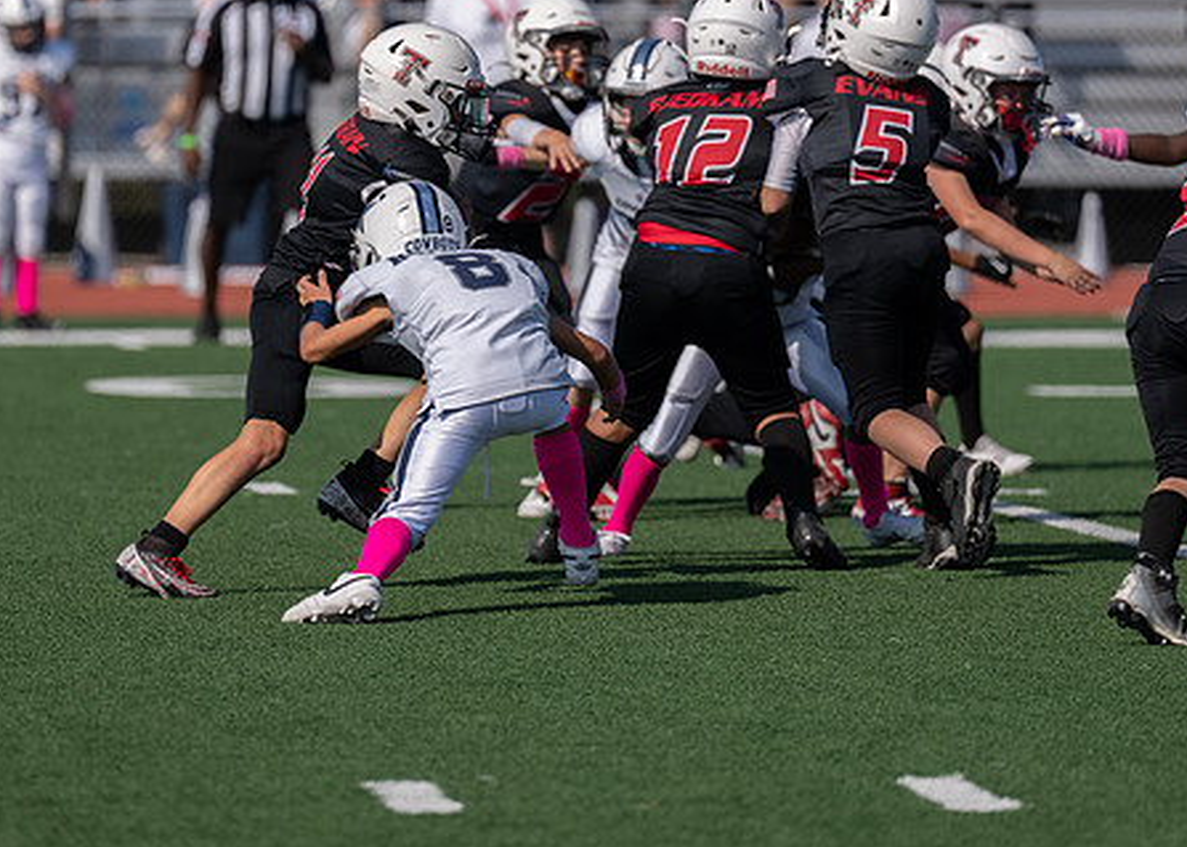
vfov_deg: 4.3
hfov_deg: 6.0
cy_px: 260
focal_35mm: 334
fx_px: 11256
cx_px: 466
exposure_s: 1/3200
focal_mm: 200
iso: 100
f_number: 2.8
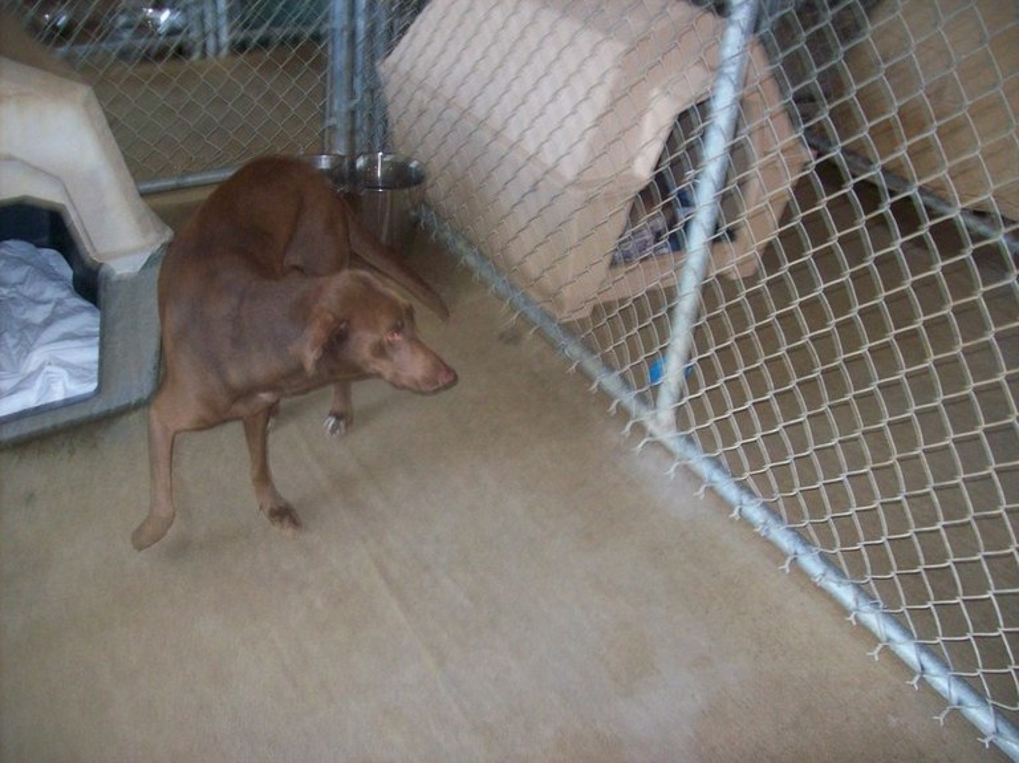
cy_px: 382
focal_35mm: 36
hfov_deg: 51.4
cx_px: 510
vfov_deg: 39.6
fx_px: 1059
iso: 200
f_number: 2.7
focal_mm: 6
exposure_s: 1/64
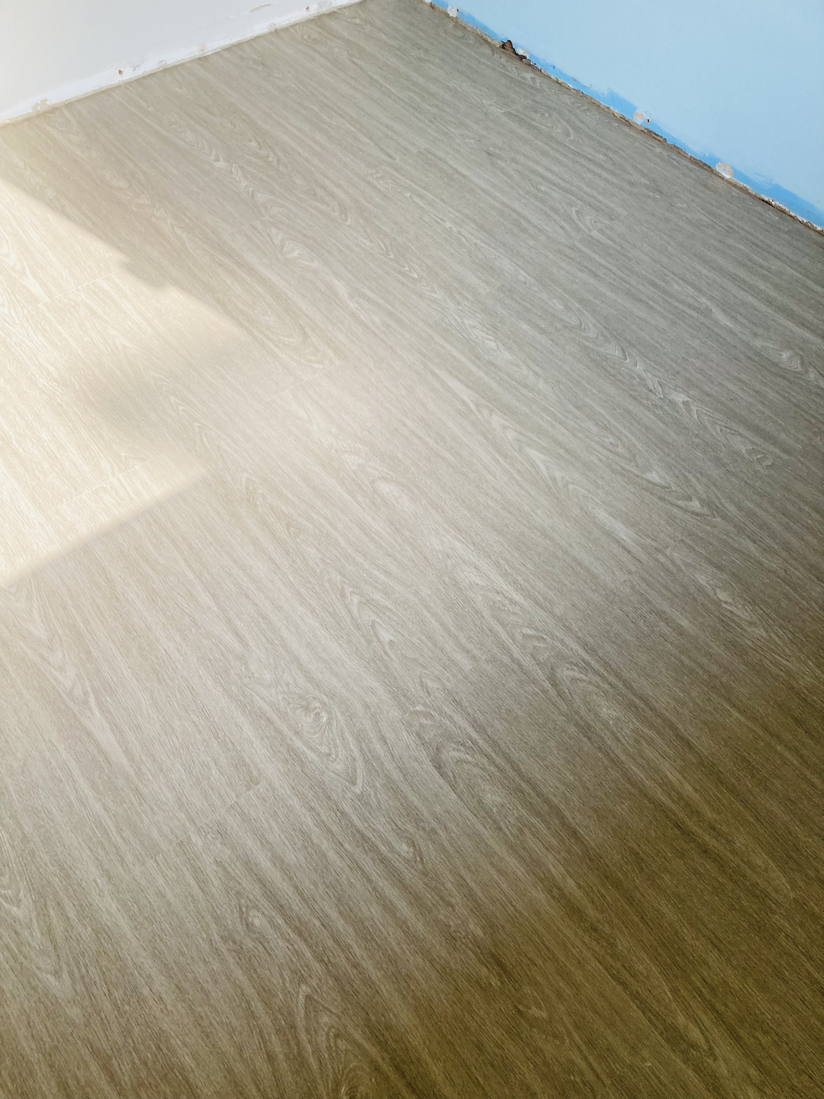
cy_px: 550
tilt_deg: -54.3
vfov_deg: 63.4
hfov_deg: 49.7
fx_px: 889
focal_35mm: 28
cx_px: 412
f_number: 1.8
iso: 80
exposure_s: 1/120
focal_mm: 3.99
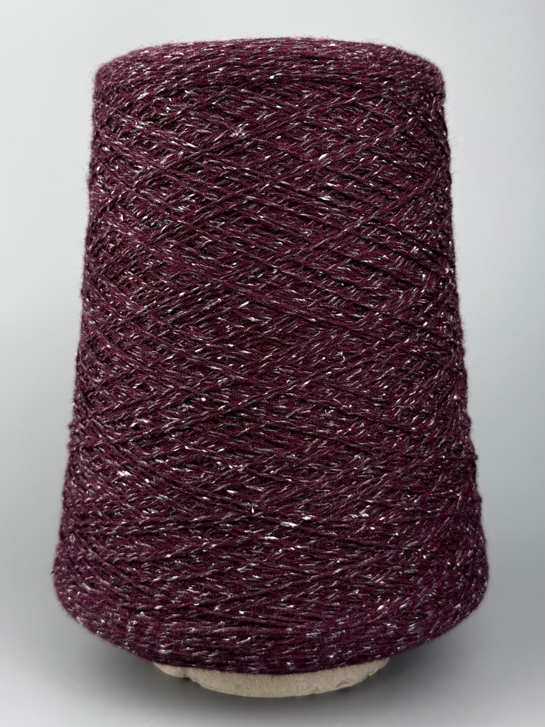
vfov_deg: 71.6
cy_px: 364
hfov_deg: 56.8
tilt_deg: -4.3
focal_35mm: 24
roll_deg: +0.2
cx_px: 272
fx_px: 504
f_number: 1.78
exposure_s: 1/708
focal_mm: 6.76
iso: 80
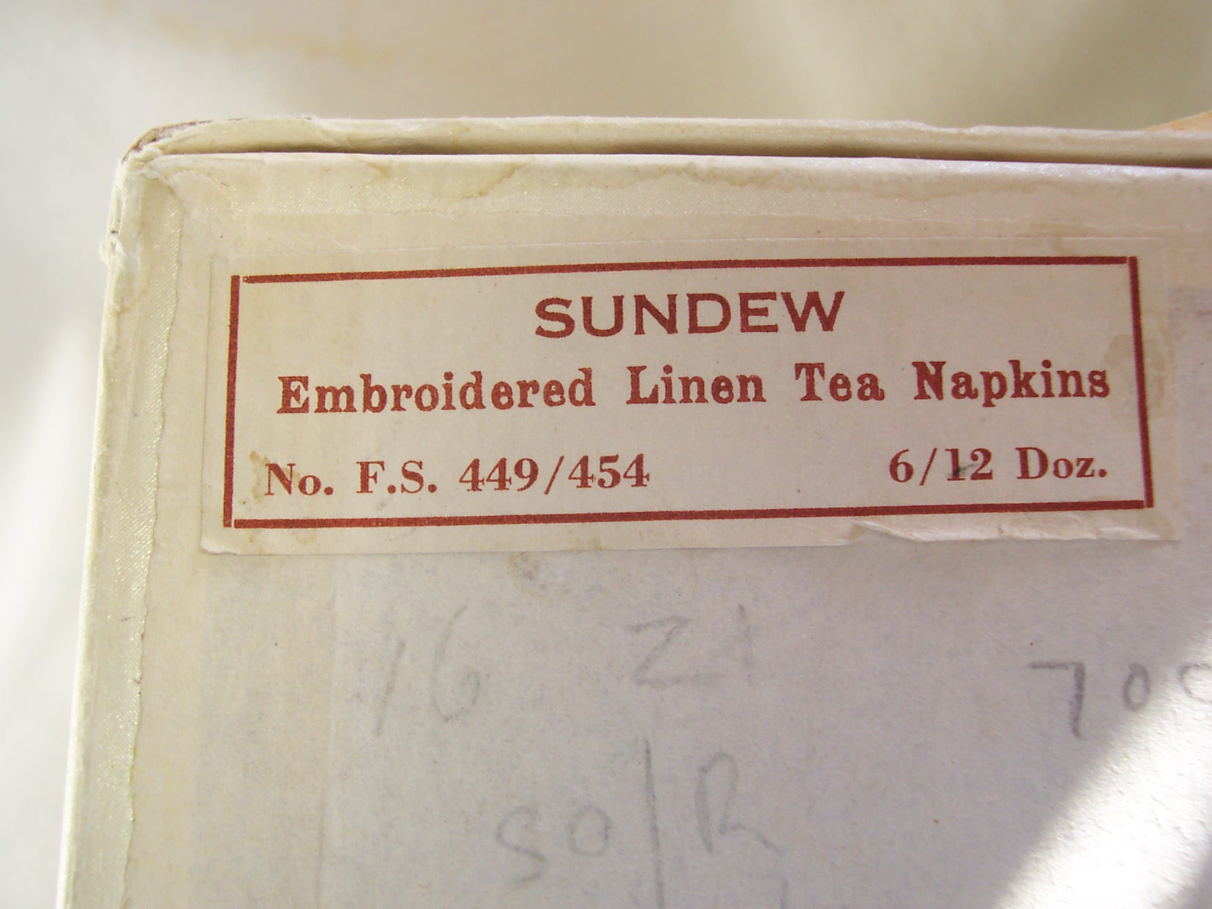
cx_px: 606
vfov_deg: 38.7
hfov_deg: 50.1
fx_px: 1295
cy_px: 454
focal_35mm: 37
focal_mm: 5.6
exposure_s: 1/90
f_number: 2.8
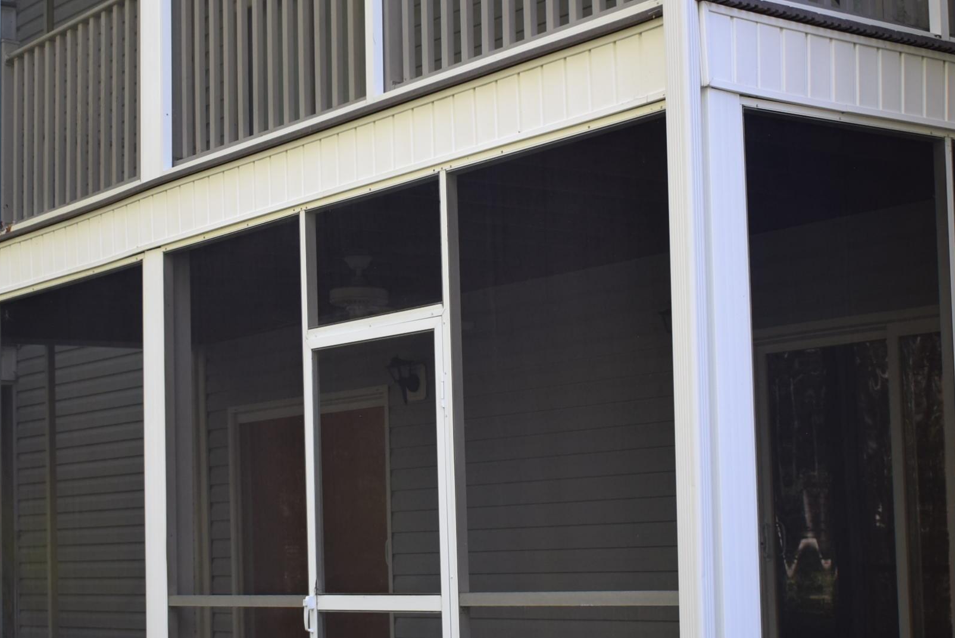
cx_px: 463
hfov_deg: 28.8
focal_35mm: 70
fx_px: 1856
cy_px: 404
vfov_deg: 19.5
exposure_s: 1/60
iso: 400
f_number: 4
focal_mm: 25
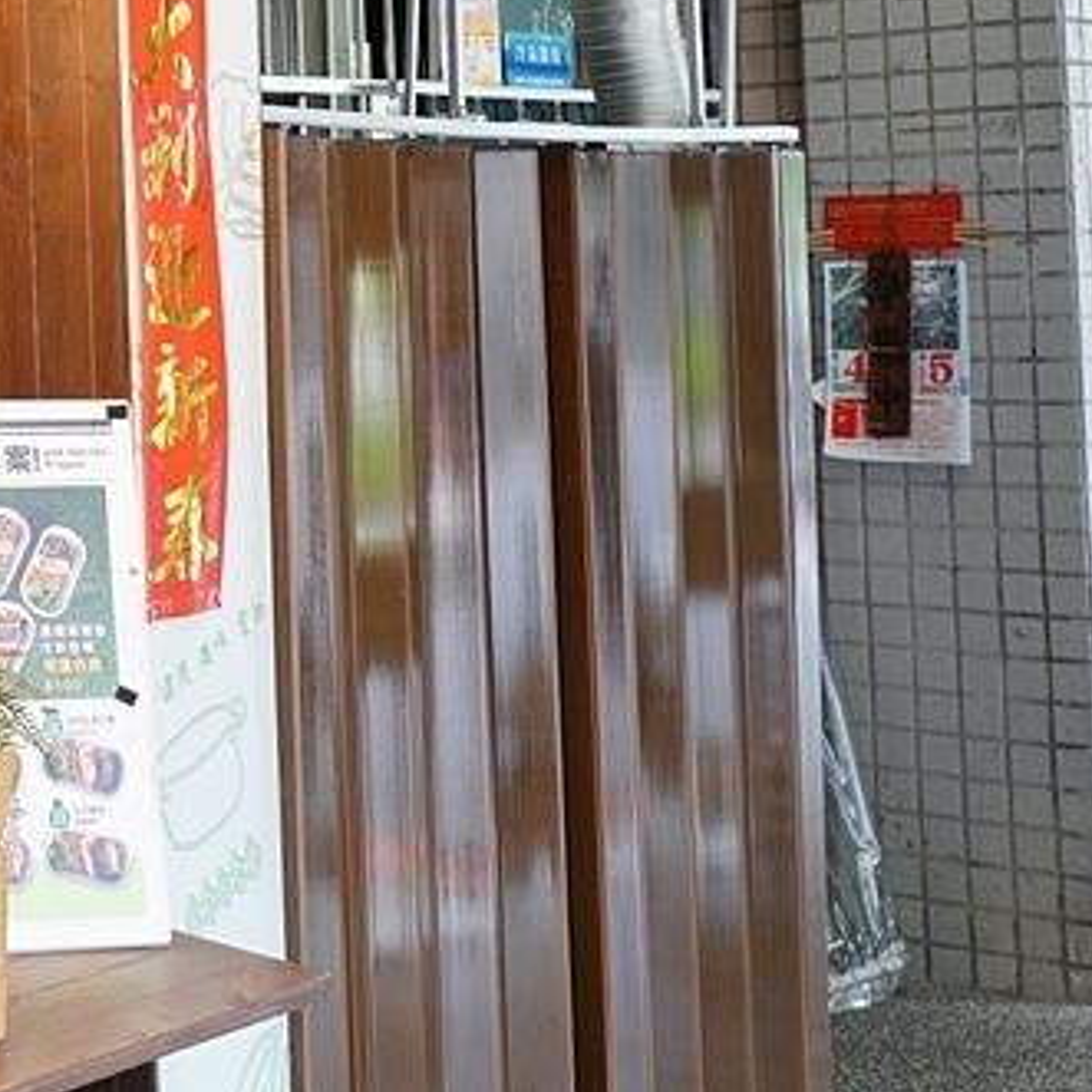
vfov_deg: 22.0
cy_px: 150
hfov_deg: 20.3
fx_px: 2748
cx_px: -373
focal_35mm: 77
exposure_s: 1/30
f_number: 4.5
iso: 500
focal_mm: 30
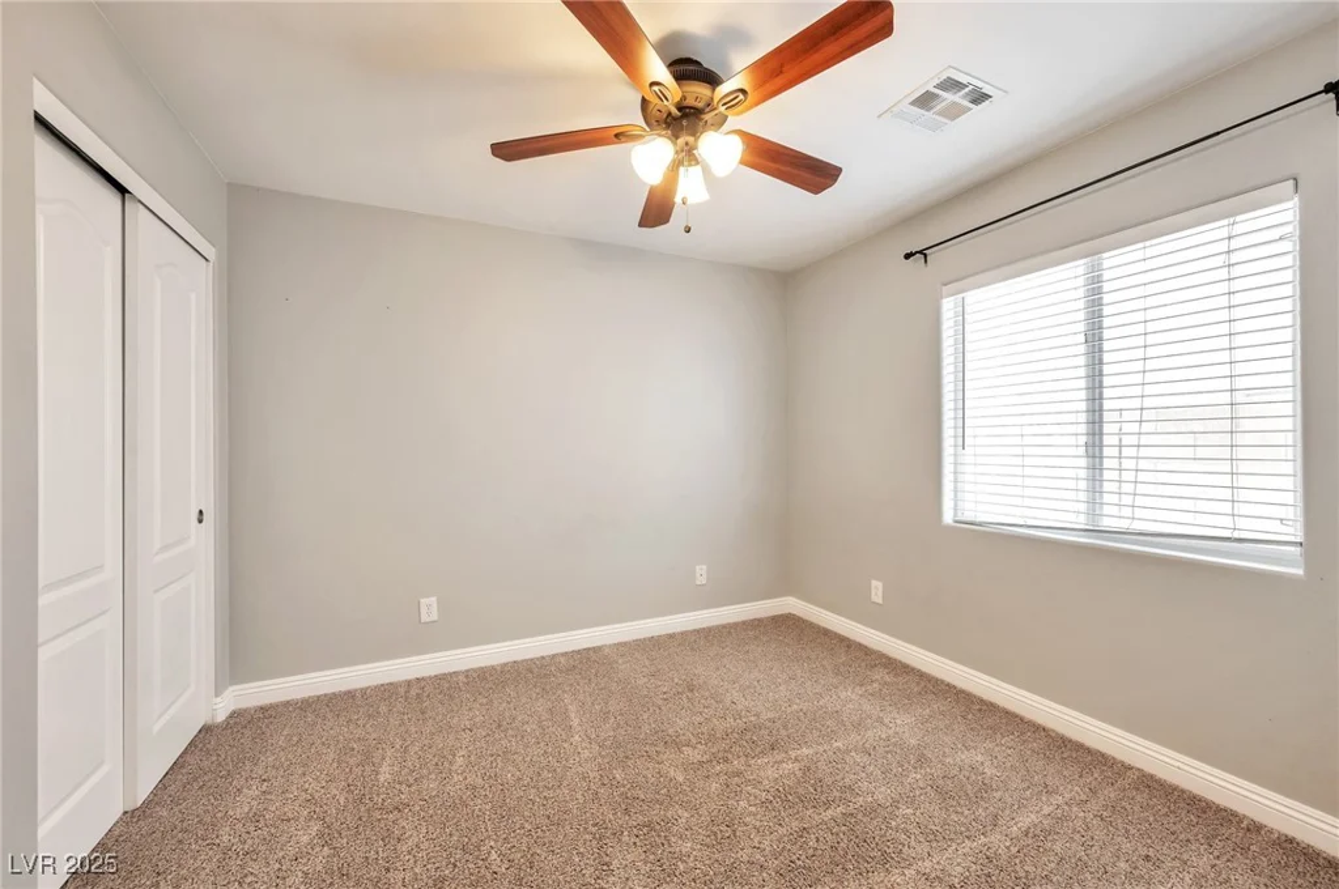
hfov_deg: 104.3
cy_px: 444
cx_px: 670
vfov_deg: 81.1
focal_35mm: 14
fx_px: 520
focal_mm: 14
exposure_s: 1/10
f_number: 10
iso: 400
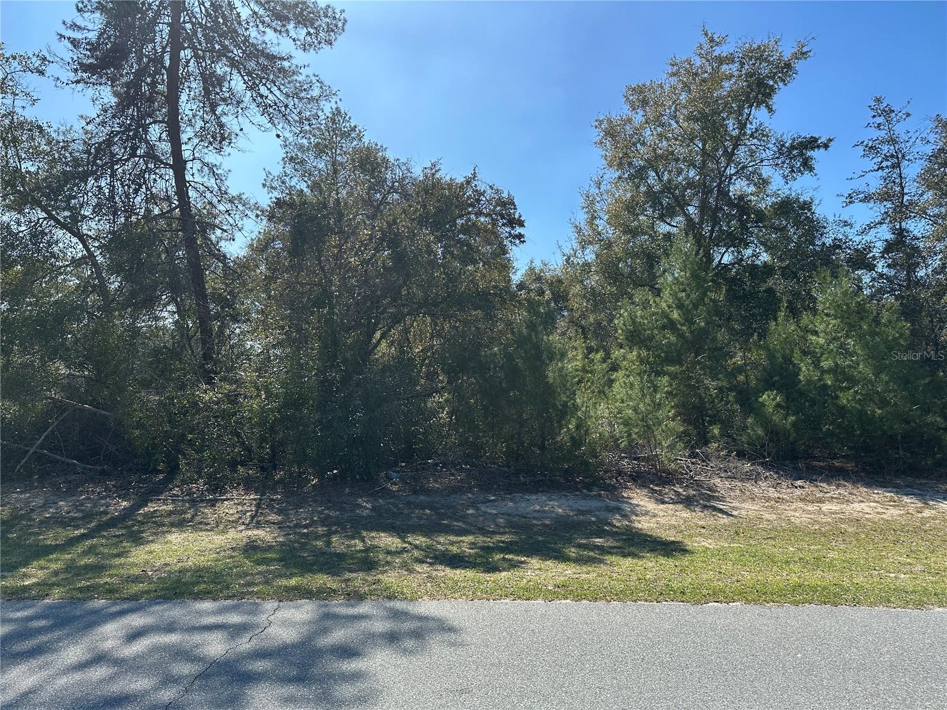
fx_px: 657
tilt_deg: +3.7
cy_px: 355
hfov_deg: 71.6
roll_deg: -0.9
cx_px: 474
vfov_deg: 56.8
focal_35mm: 24
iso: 80
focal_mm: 6.86
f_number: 1.78
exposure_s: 1/4016
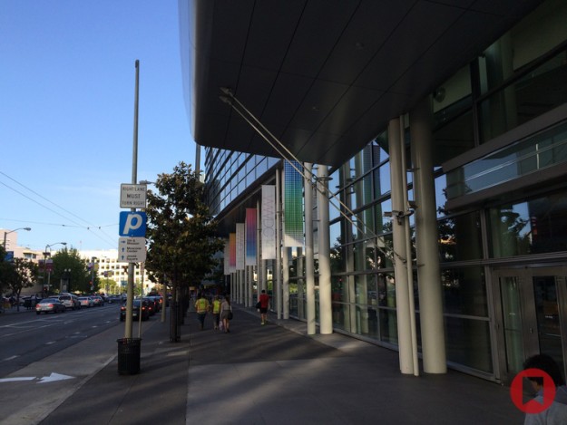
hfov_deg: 60.0
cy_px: 212
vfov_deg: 46.8
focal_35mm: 30
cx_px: 284
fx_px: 491
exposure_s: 1/1053
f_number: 2.2
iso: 40
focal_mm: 4.12
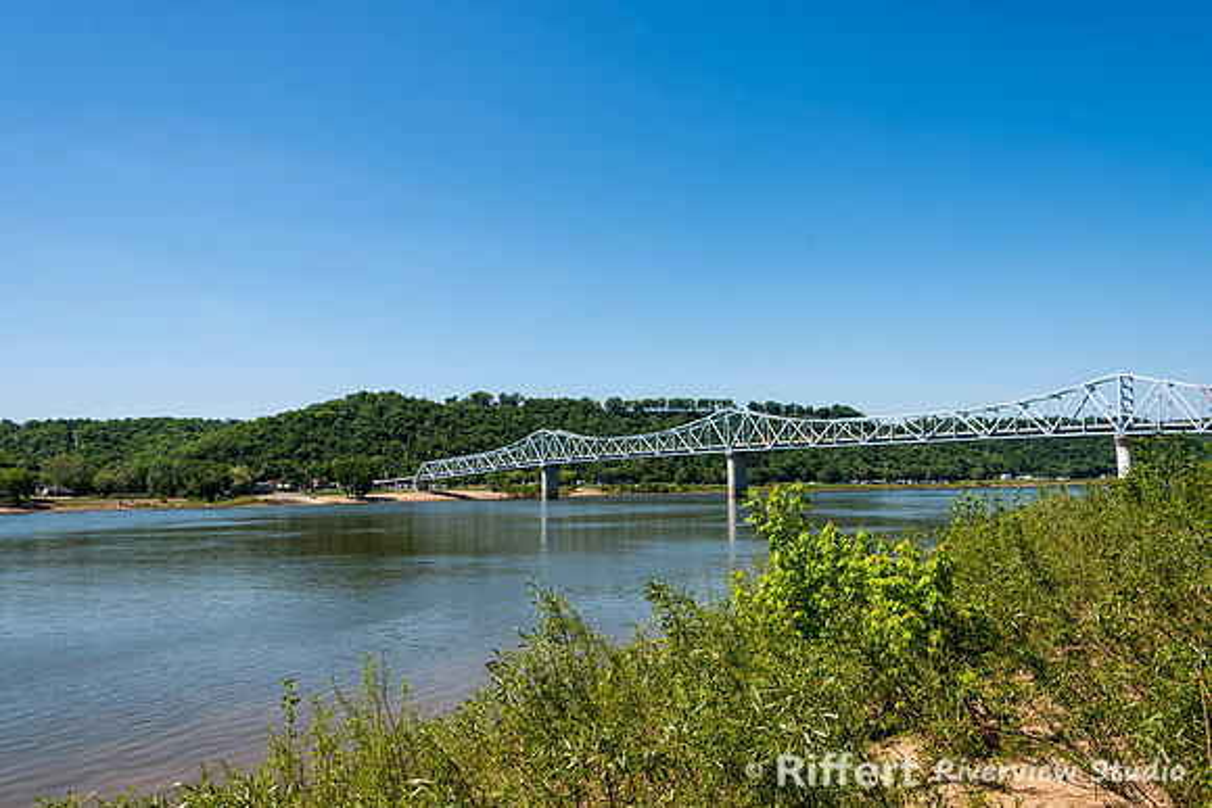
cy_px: 404
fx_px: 943
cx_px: 606
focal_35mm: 28
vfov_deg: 46.4
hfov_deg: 65.5
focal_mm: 28
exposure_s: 1/250
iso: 100
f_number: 10
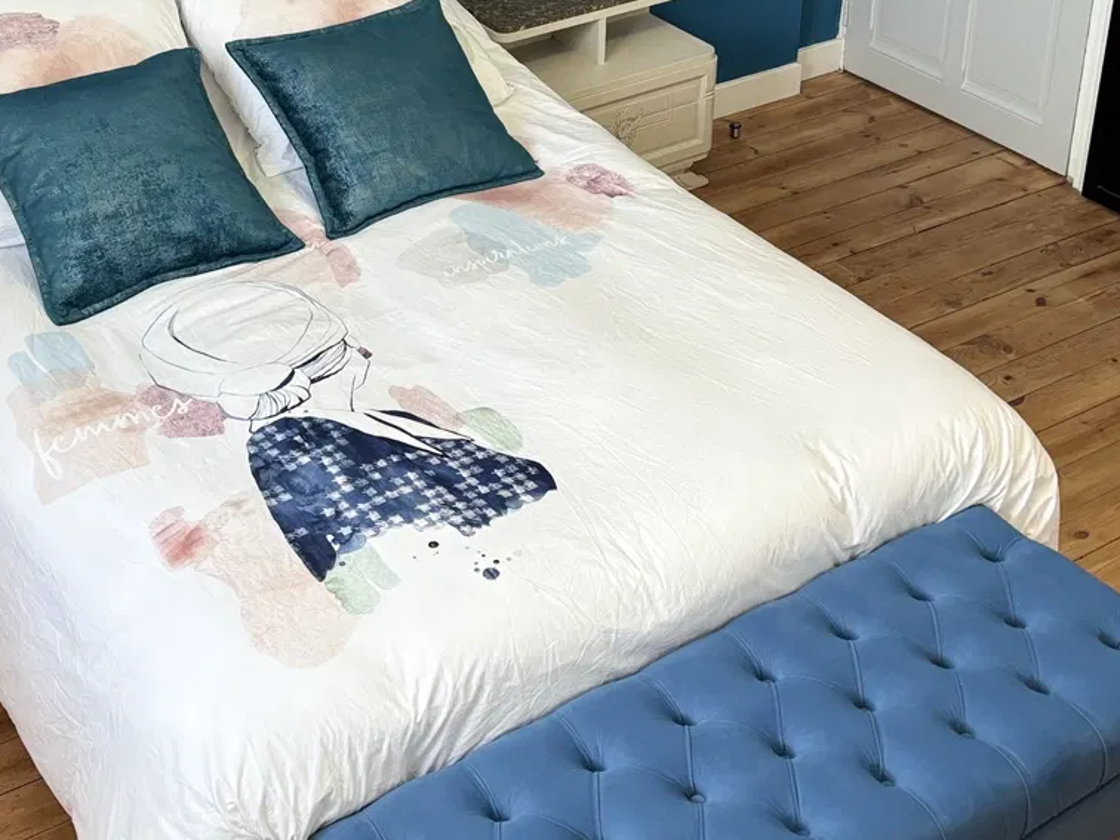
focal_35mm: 55
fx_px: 1780
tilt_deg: -27.0
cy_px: 188
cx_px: 504
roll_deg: +0.3
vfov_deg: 26.2
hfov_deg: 34.9
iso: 100
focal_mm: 5.96
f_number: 1.6
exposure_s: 1/50
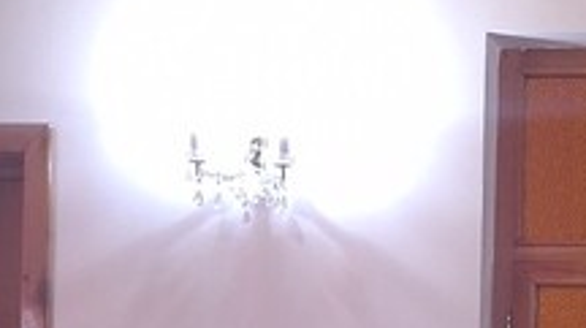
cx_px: 605
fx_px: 1847
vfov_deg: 9.7
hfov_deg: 17.5
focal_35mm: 119
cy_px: 575
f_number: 1.8
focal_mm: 5.54
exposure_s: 1/50
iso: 200
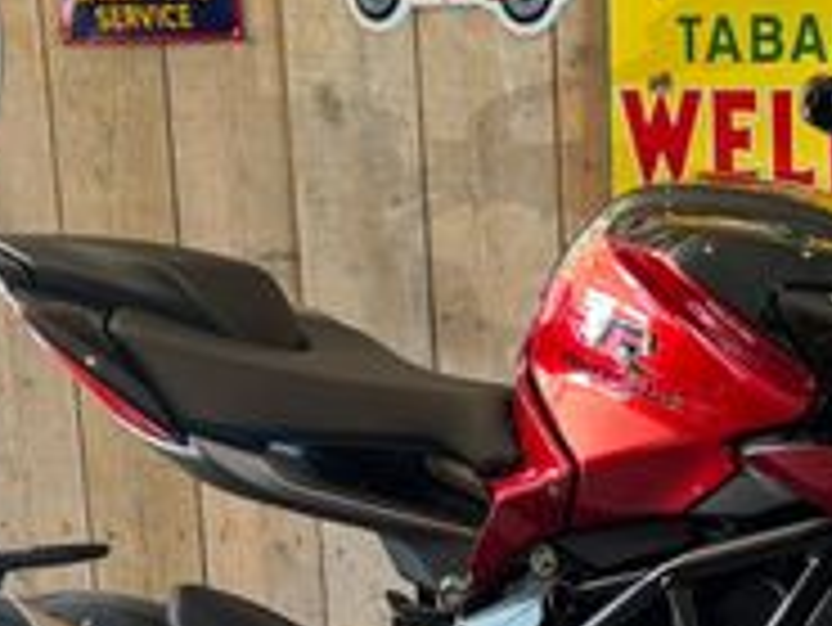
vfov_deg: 17.2
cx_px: 935
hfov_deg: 22.1
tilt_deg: -14.3
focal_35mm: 83
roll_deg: +0.2
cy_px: 698
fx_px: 1996
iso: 125
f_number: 1.78
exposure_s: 1/50
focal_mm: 6.76
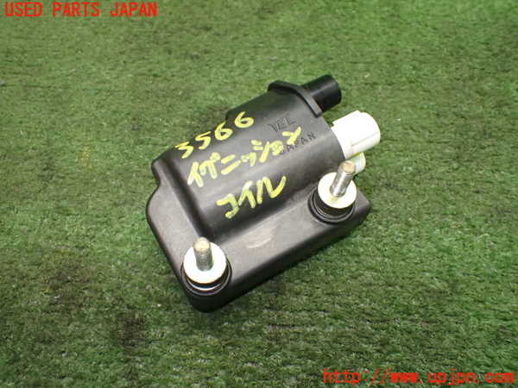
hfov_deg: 60.0
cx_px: 259
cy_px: 194
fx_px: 449
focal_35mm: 30
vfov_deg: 46.8
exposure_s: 1/125
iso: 640
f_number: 2.3
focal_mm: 5.4
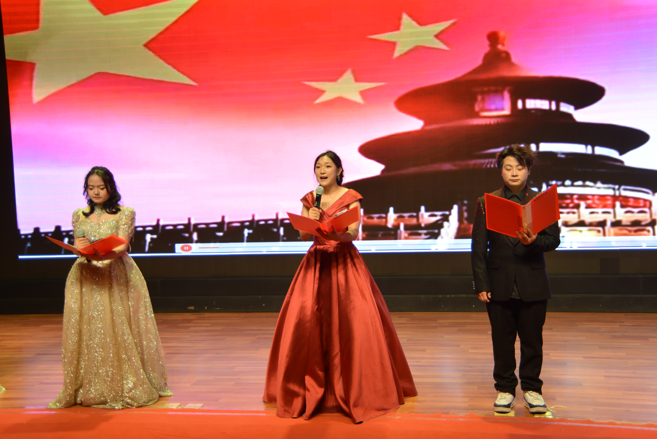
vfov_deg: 29.9
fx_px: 821
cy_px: 220
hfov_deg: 43.6
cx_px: 328
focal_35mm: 45
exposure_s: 1/125
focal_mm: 45
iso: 800
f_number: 5.6
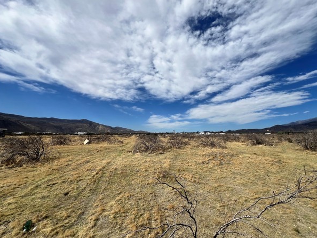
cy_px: 124
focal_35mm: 14
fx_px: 128
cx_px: 167
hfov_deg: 101.9
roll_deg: -2.9
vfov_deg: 85.7
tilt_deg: +3.7
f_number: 1.8
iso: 32
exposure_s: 1/3125
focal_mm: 1.57
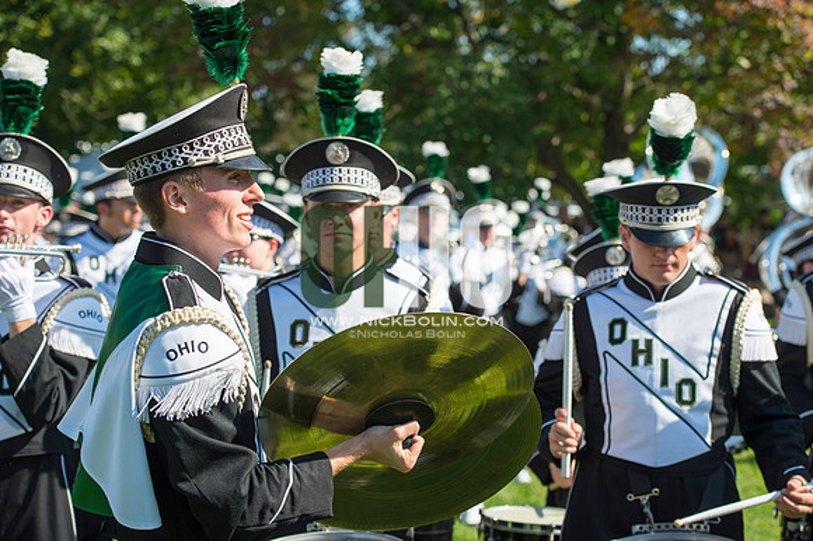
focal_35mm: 75
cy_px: 270
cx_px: 406
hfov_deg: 27.0
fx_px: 1693
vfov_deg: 18.2
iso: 200
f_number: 4.5
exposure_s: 1/1000
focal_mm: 75
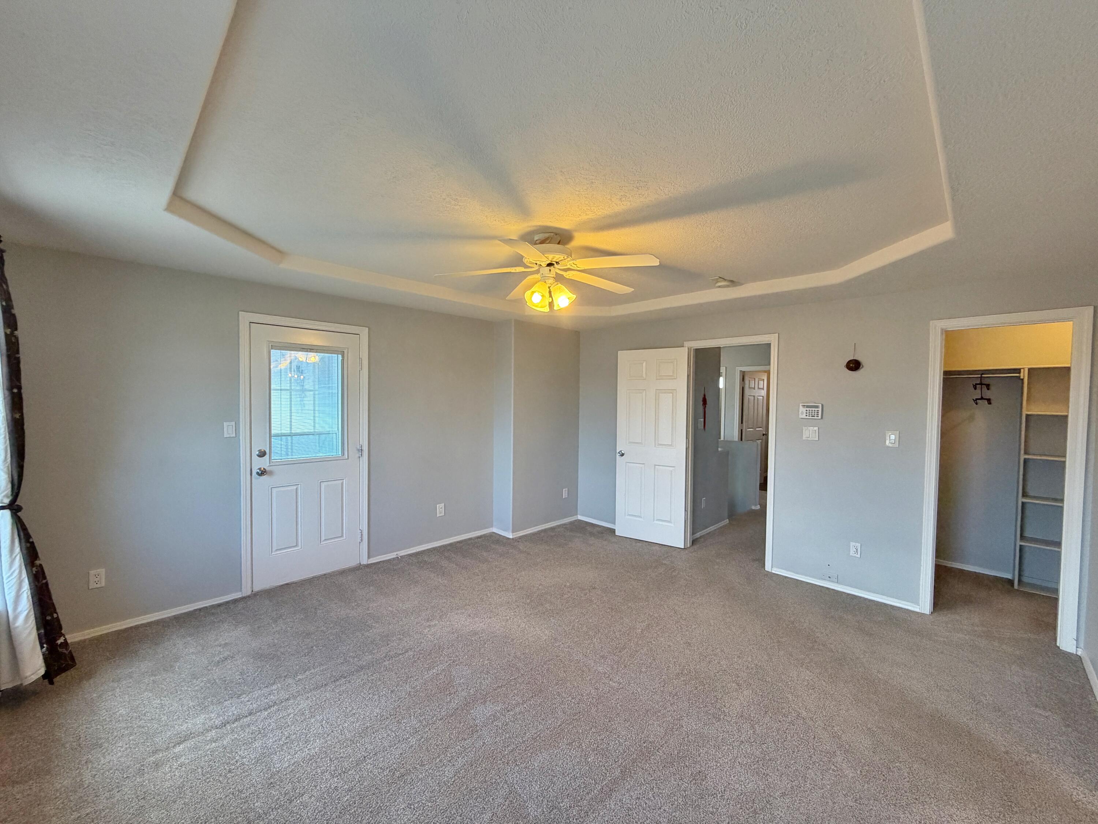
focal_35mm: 14
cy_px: 412
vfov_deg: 85.7
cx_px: 549
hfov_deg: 102.1
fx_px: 444
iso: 320
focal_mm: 2.22
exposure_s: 1/120
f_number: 2.2
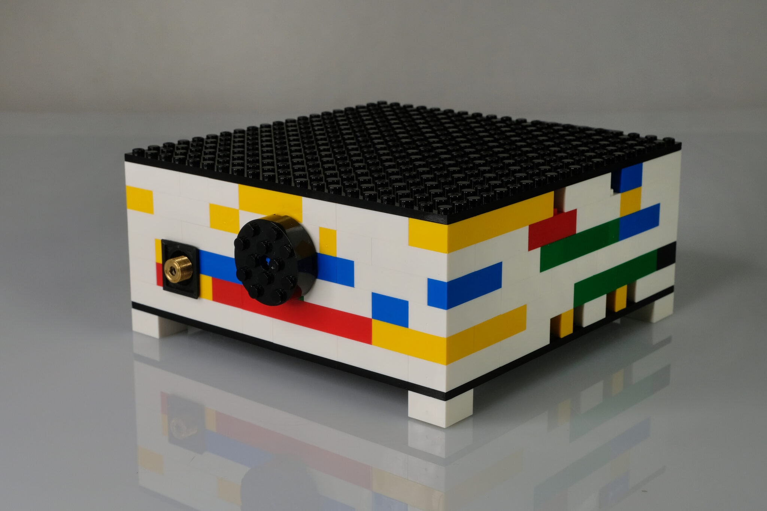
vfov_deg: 26.5
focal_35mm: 51
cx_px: 384
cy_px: 256
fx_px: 1086
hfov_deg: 38.9
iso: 400
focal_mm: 34.2
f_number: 13
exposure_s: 1/50
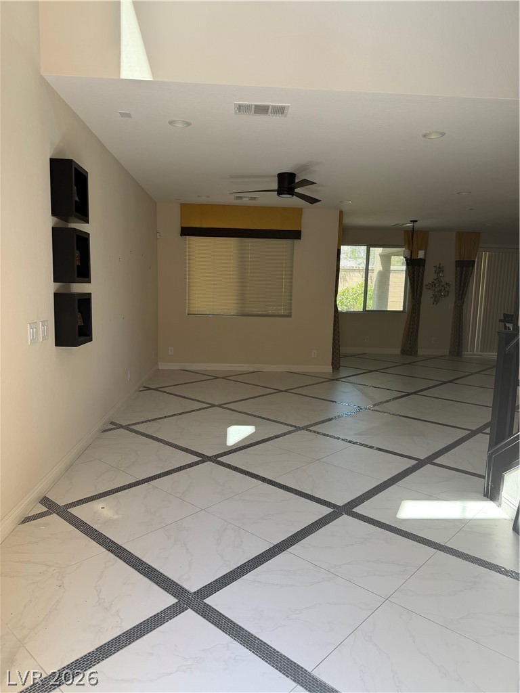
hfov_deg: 56.8
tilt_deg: -7.4
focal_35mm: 24
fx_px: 481
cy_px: 346
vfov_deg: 71.6
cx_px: 260
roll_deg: -1.0
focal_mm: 6.76
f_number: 1.78
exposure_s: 1/200
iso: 80
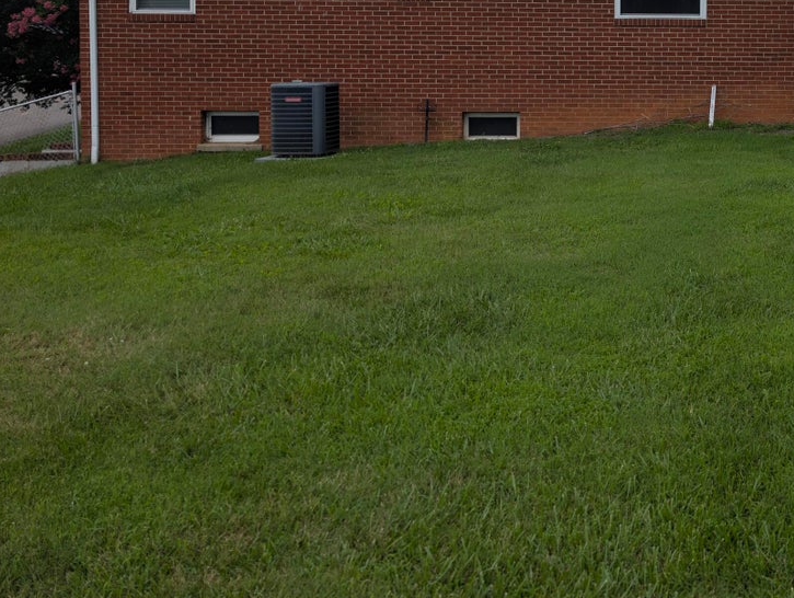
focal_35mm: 45
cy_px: 64
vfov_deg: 30.9
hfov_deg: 39.5
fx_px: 1034
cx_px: 690
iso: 20
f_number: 1.68
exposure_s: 1/1582
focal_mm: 6.9
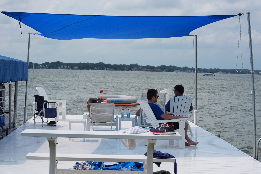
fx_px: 507
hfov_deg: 28.8
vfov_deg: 19.5
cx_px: 130
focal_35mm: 70
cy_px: 87
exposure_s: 1/400
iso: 100
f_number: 8
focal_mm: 70
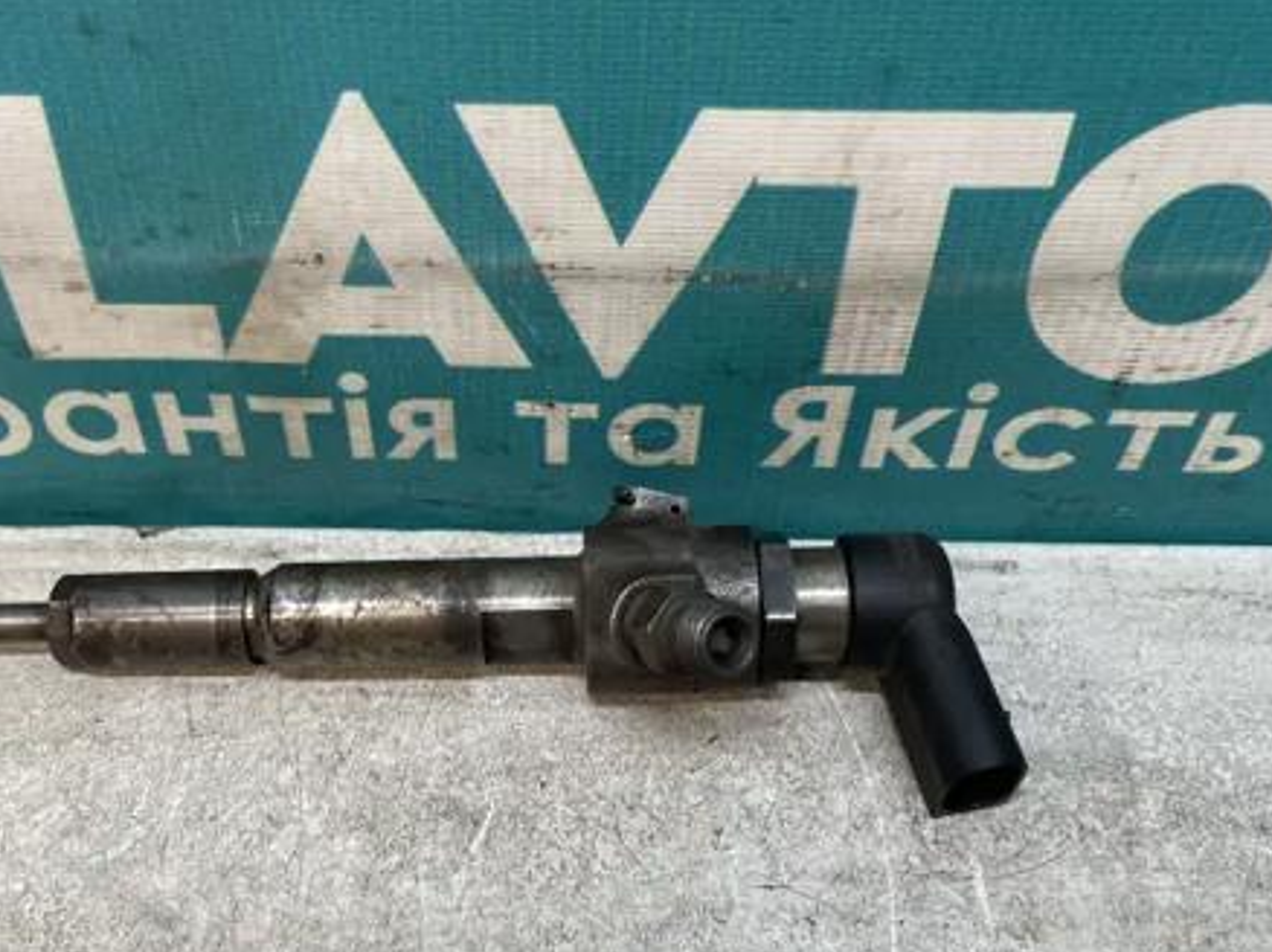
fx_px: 1396
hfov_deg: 48.9
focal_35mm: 38
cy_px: 525
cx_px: 555
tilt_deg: -46.0
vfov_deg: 37.6
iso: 125
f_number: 1.6
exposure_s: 1/100
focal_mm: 4.2
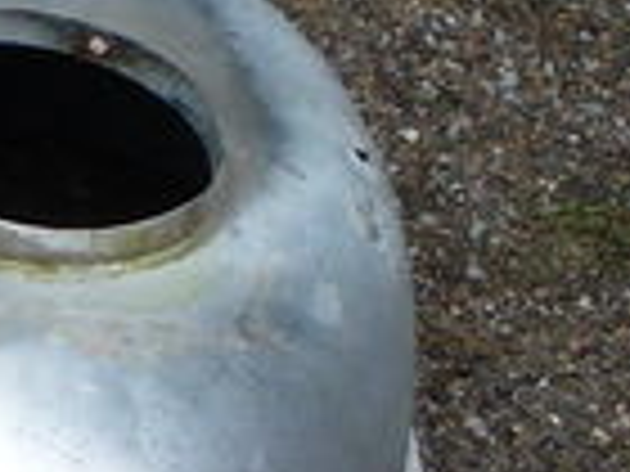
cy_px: 243
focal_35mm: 214
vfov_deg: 6.9
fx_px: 3895
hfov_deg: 7.7
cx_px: -1440
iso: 100
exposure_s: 1/250
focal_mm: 5.2
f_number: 4
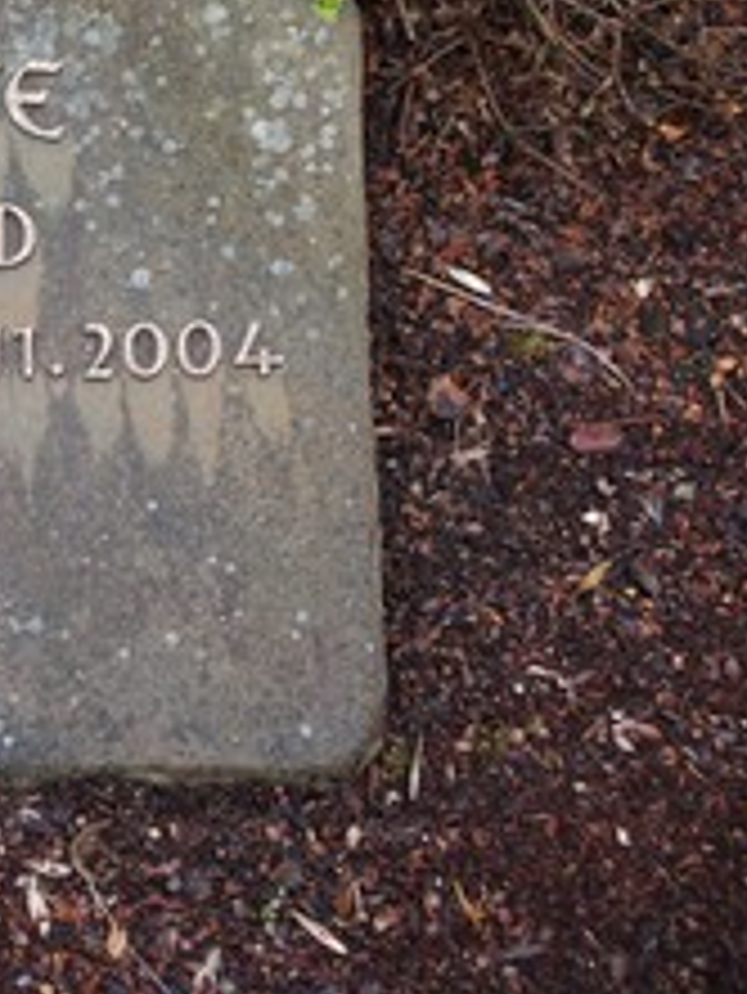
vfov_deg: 18.6
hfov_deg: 13.7
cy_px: 313
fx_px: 3018
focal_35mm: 105
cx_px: -184
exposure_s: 1/100
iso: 100
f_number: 5.6
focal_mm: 35
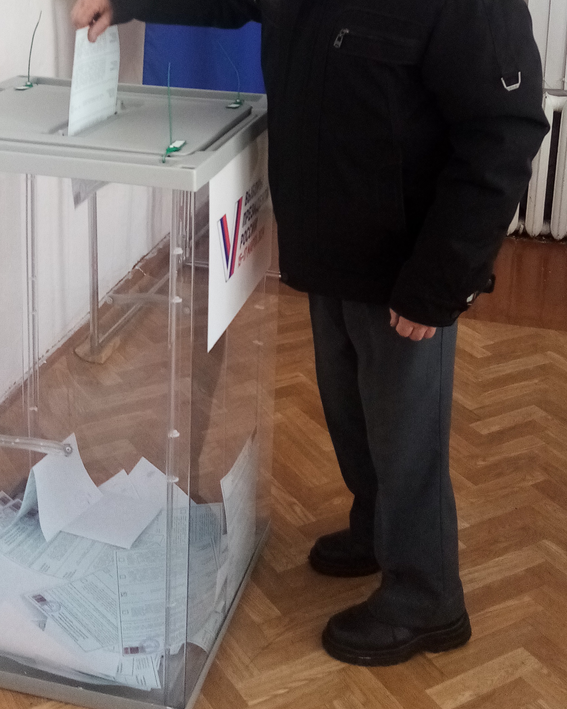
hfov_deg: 30.3
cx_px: 274
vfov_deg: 35.6
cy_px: 105
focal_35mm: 50
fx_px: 1049
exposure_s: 1/33.3
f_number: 1.8
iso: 175
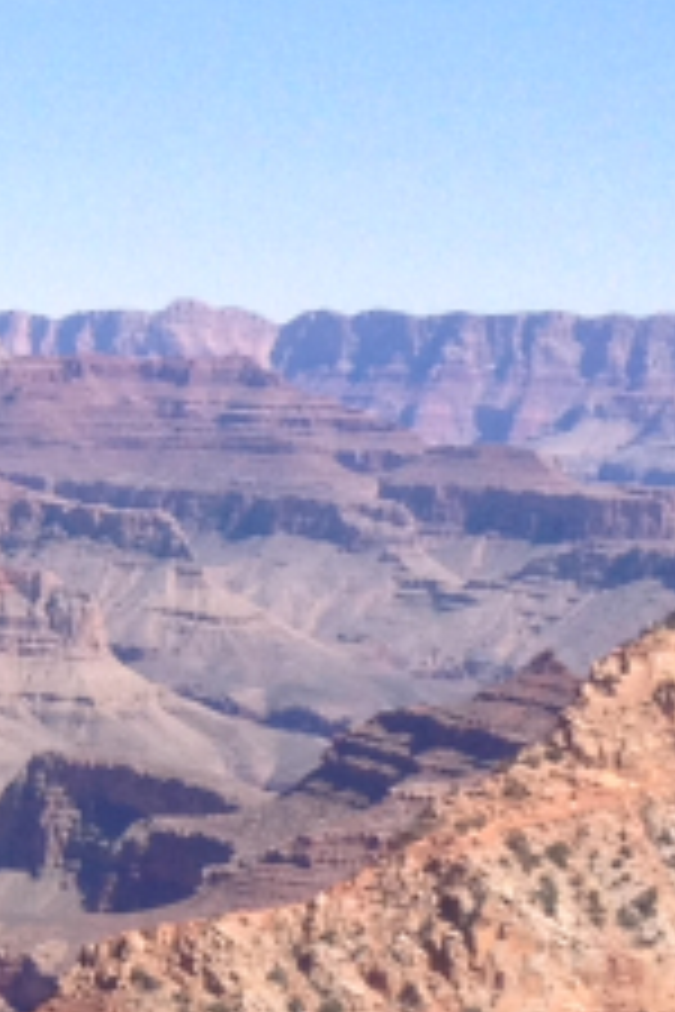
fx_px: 4668
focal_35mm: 166
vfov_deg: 12.3
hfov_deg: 7.9
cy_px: 792
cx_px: -716
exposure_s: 1/1672
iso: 50
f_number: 2.4
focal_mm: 4.28
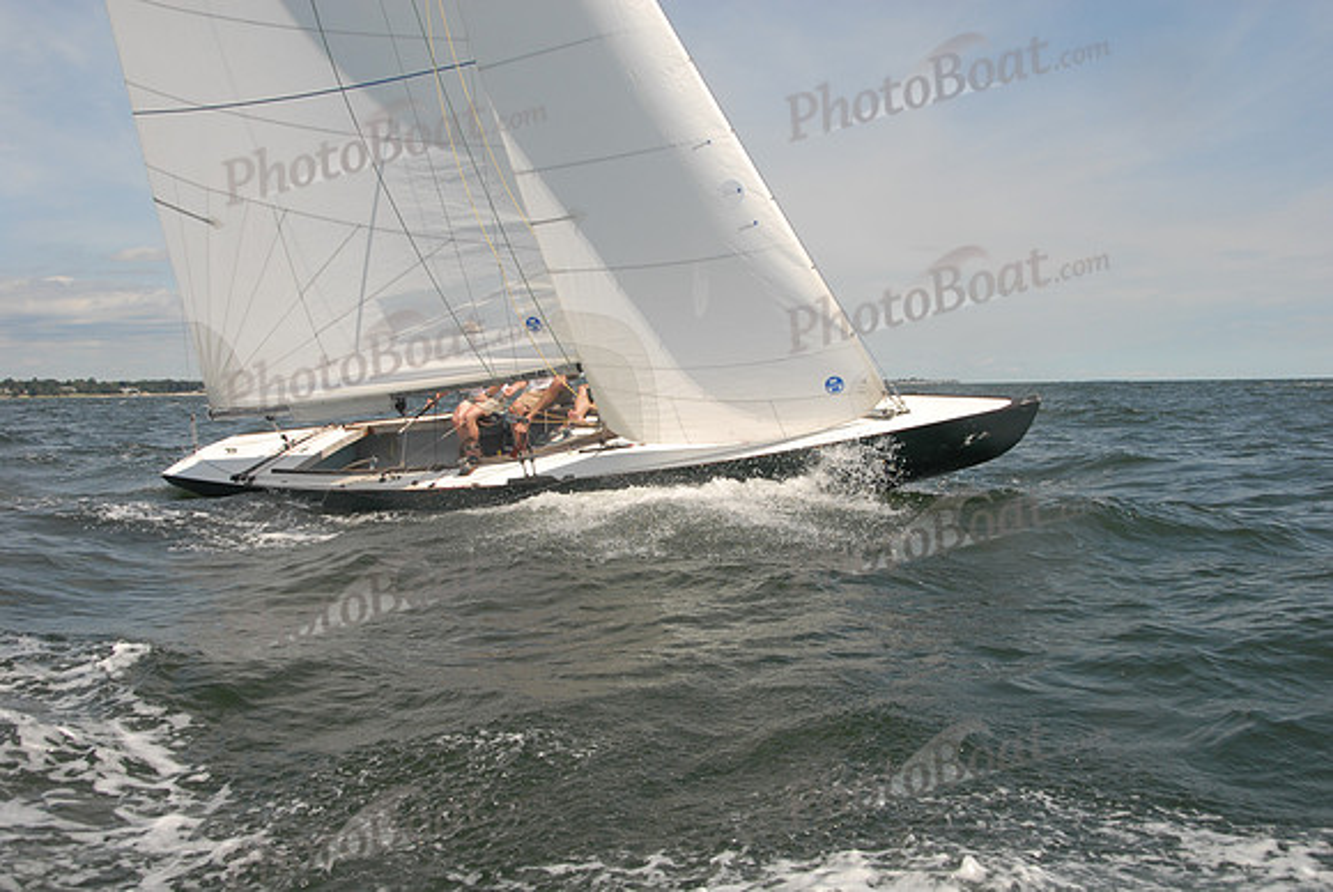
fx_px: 1334
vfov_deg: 37.0
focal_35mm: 36
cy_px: 446
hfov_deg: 53.1
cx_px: 666
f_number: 7.1
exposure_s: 1/640
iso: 200
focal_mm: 24
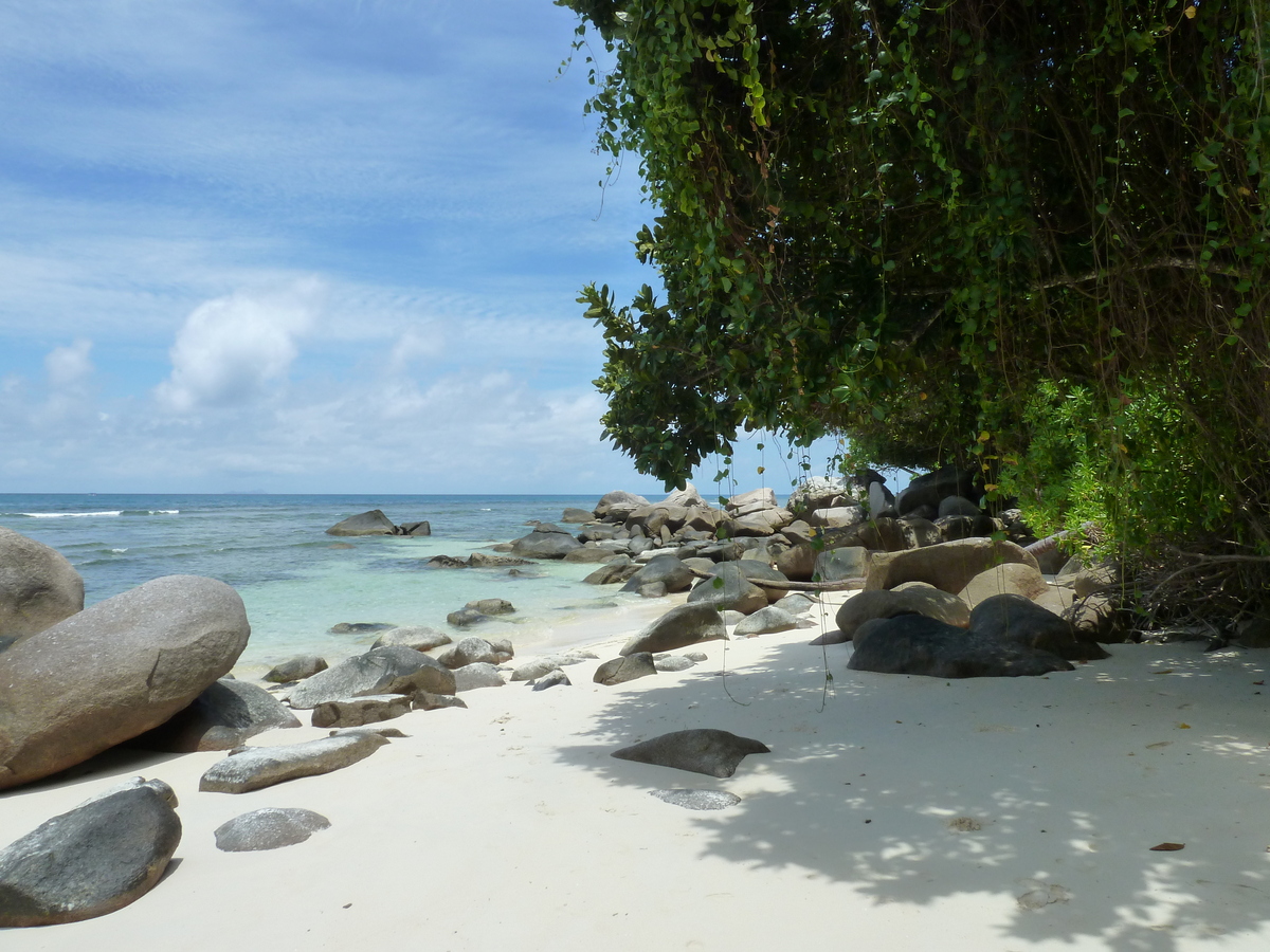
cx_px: 635
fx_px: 917
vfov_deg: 54.9
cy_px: 476
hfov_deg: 69.4
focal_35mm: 25
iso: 125
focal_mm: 4.1
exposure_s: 1/400
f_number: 5.6
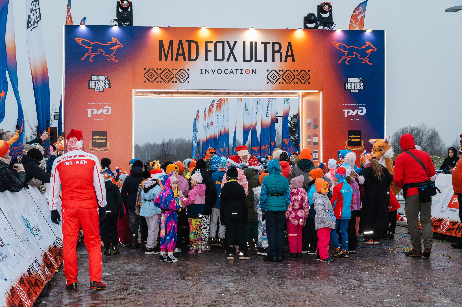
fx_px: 705
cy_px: 154
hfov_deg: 36.3
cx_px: 231
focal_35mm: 55
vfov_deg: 24.6
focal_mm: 55
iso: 3200
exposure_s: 1/400
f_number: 7.1
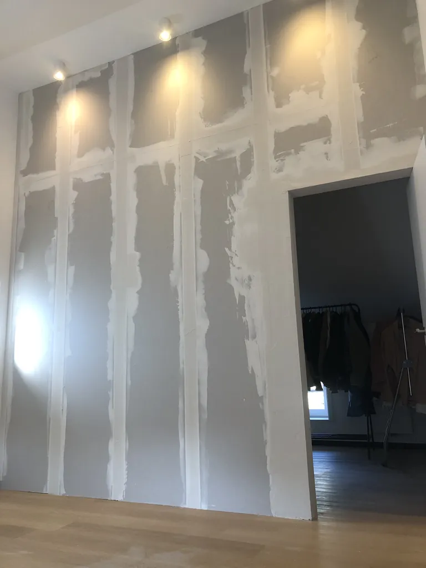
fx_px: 459
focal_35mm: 28
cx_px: 213
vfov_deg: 63.4
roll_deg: +1.5
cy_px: 284
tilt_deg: +8.9
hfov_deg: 49.7
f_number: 1.8
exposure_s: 1/30
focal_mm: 3.99
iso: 32
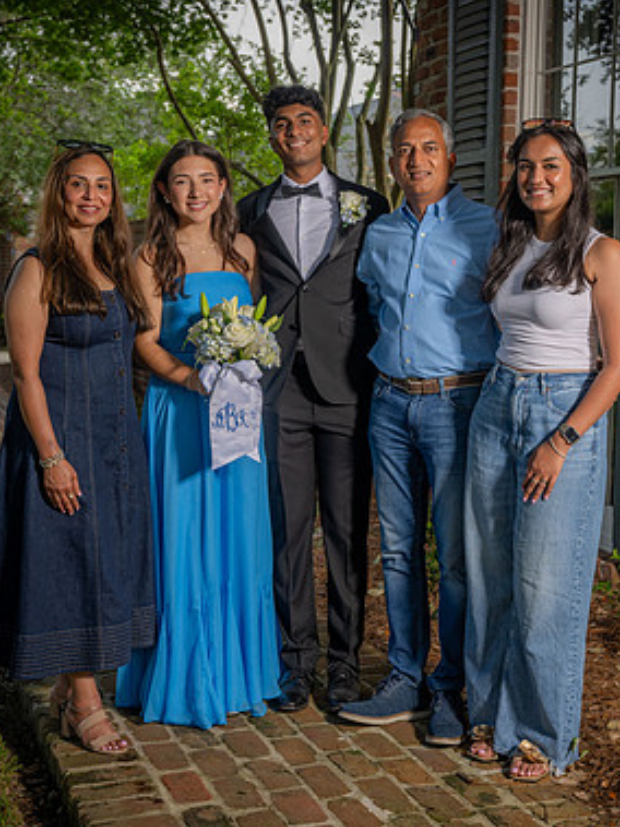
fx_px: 1266
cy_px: 418
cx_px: 378
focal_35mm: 53
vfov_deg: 36.2
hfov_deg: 27.4
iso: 100
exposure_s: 1/160
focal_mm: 36
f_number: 5
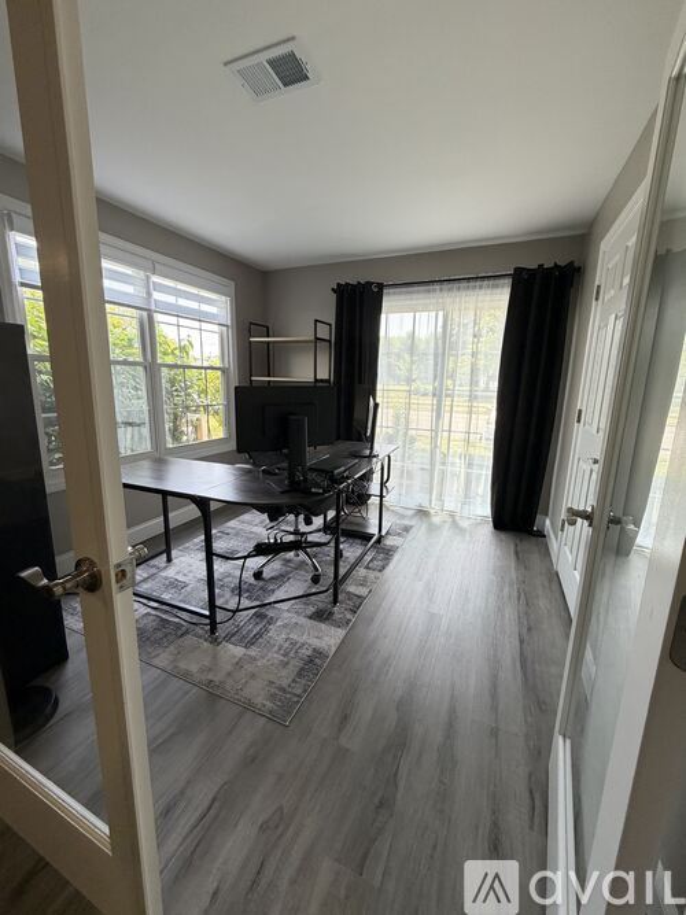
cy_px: 458
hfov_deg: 85.7
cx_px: 343
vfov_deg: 102.1
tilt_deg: -11.6
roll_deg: -2.0
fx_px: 370
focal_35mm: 14
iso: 200
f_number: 2.2
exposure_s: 1/121
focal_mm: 2.22
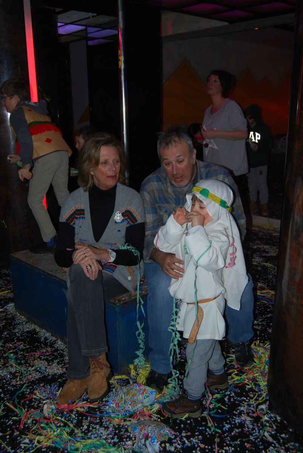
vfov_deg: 55.1
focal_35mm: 34
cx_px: 152
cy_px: 226
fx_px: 434
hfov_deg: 38.5
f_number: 3.8
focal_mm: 23
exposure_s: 1/60
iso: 200
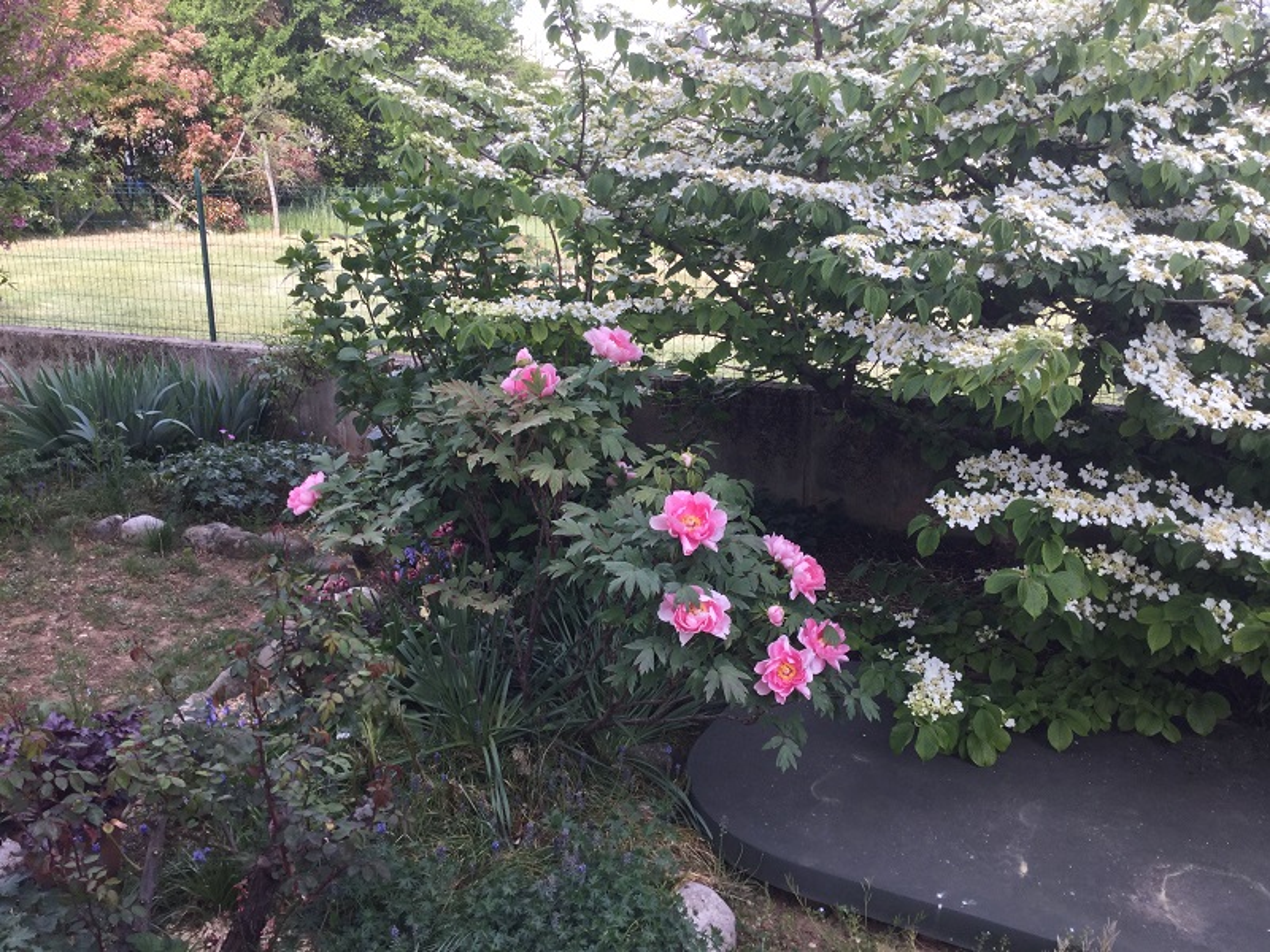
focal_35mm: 31
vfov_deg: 45.4
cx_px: 635
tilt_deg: -17.4
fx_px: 1137
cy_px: 476
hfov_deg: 58.4
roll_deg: -1.0
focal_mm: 3.3
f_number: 2.4
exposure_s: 1/334
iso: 25
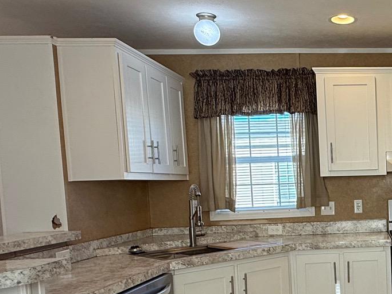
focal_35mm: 42
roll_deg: +1.2
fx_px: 476
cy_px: 211
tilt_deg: -3.4
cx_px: 412
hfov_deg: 38.5
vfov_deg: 33.8
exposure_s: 1/99
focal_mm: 2.22
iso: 80
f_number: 2.2
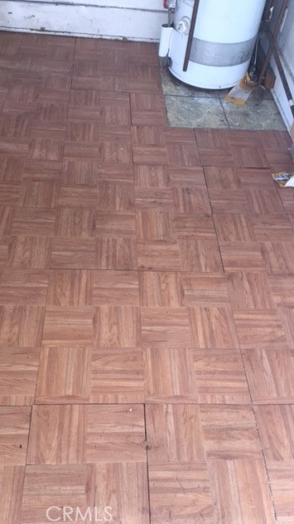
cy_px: 260
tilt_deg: -48.2
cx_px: 134
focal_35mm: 32
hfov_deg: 36.6
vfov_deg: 61.0
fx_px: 444
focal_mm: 4.15
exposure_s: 1/30
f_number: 2.2
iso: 64
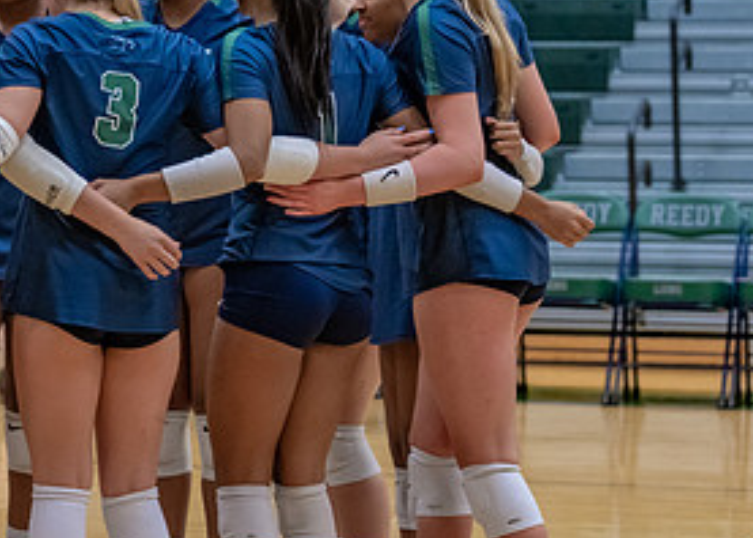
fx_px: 4193
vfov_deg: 7.3
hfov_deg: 10.2
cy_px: 206
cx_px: 10
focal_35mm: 196
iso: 2500
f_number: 2.8
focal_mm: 70
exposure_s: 1/500
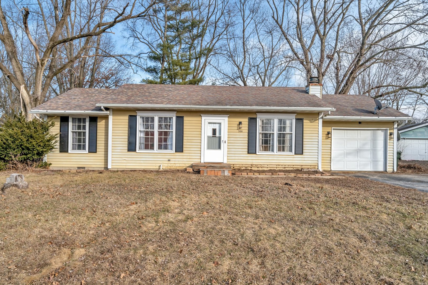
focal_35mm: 24
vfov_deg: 53.2
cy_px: 142
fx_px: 285
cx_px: 214
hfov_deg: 73.7
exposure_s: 1/500
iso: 500
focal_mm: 24
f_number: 10
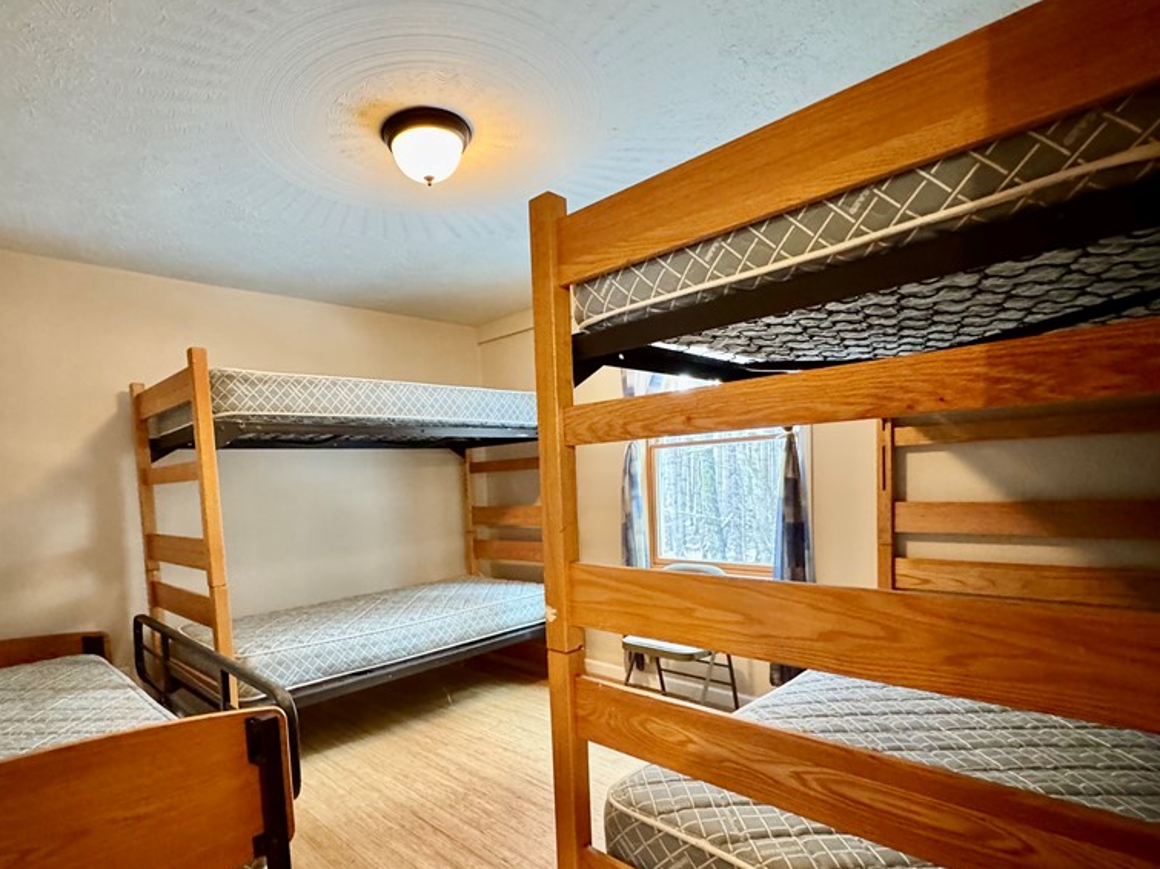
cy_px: 520
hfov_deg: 84.1
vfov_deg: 68.0
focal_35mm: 19
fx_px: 637
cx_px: 495
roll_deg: +2.5
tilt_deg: -4.1
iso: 1250
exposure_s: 1/30
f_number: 2.2
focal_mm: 2.22
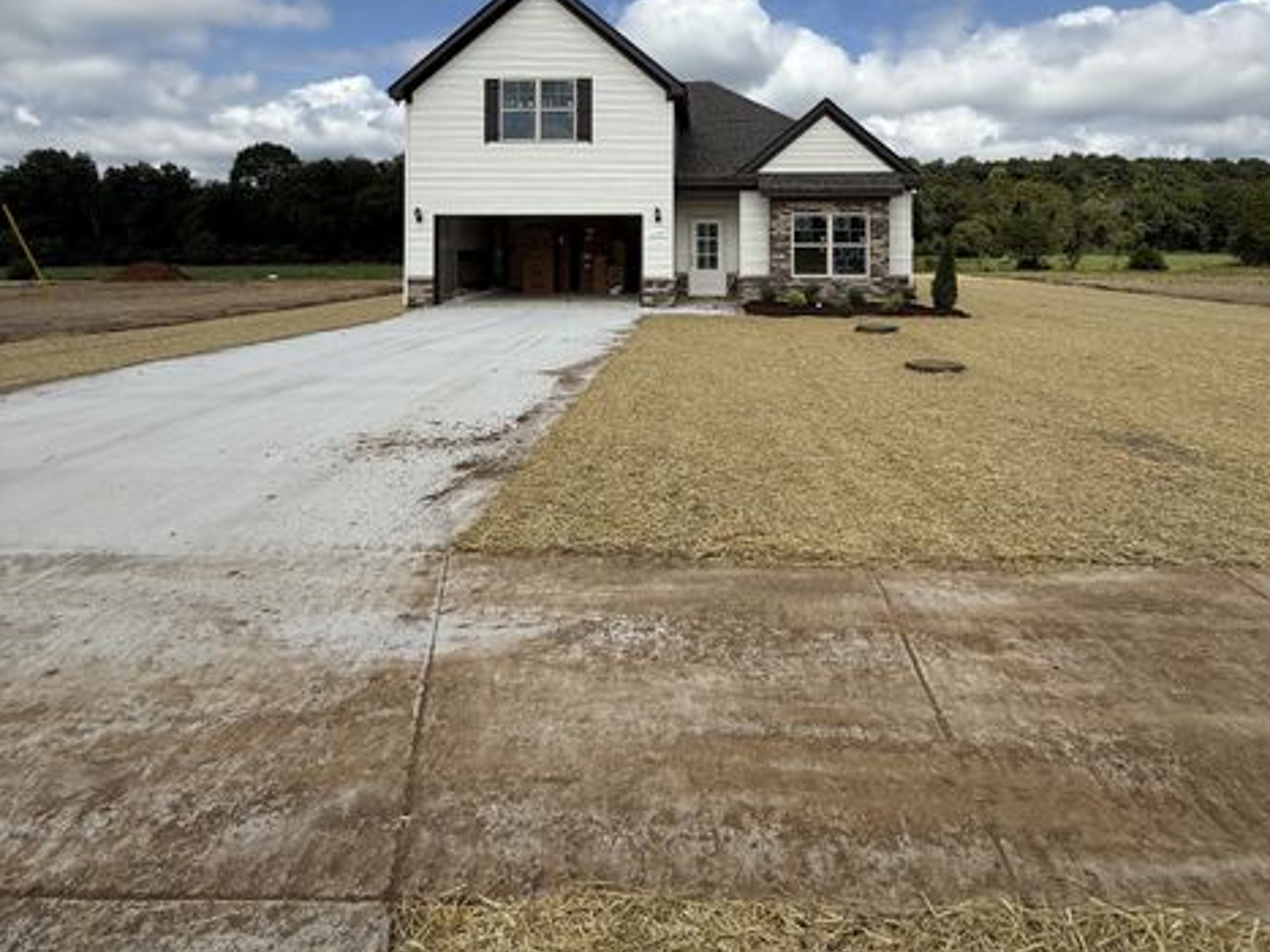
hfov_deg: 81.7
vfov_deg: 62.2
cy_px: 238
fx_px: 734
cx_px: 677
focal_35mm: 20
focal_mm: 2.22
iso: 50
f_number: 2.2
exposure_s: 1/3460
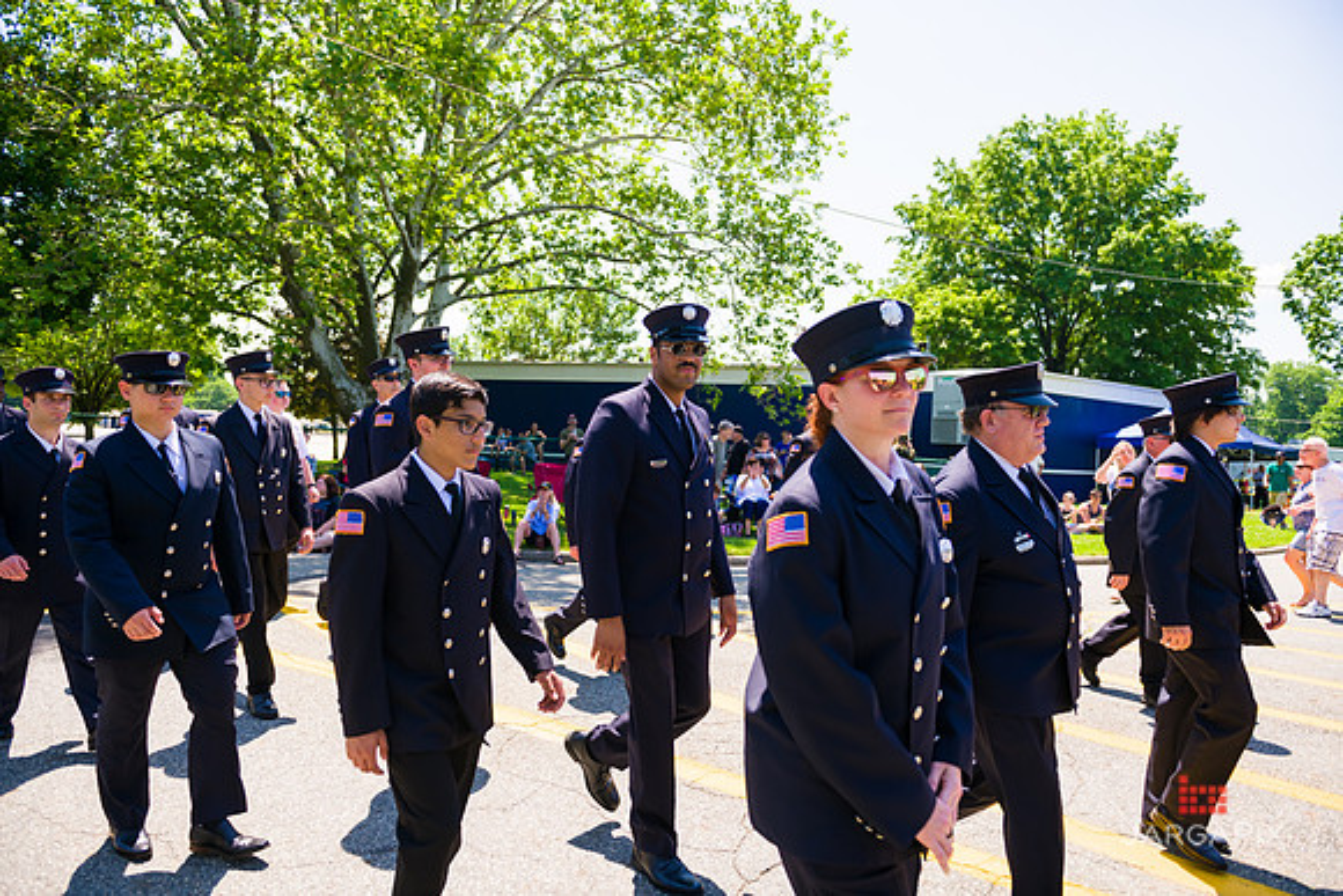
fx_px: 896
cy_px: 448
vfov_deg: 53.2
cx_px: 672
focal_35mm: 24
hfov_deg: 73.7
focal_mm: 24
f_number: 5
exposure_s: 1/1250
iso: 200
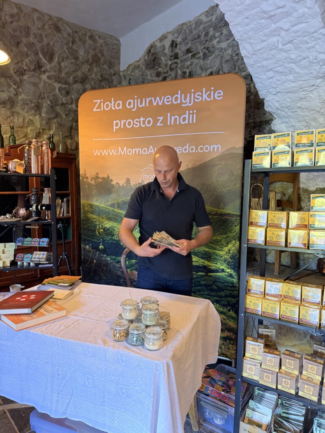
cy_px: 216
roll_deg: -1.1
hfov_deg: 56.8
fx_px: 300
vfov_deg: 71.6
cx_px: 162
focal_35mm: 24
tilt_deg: -5.6
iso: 640
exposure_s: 1/50
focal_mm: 6.76
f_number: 1.78
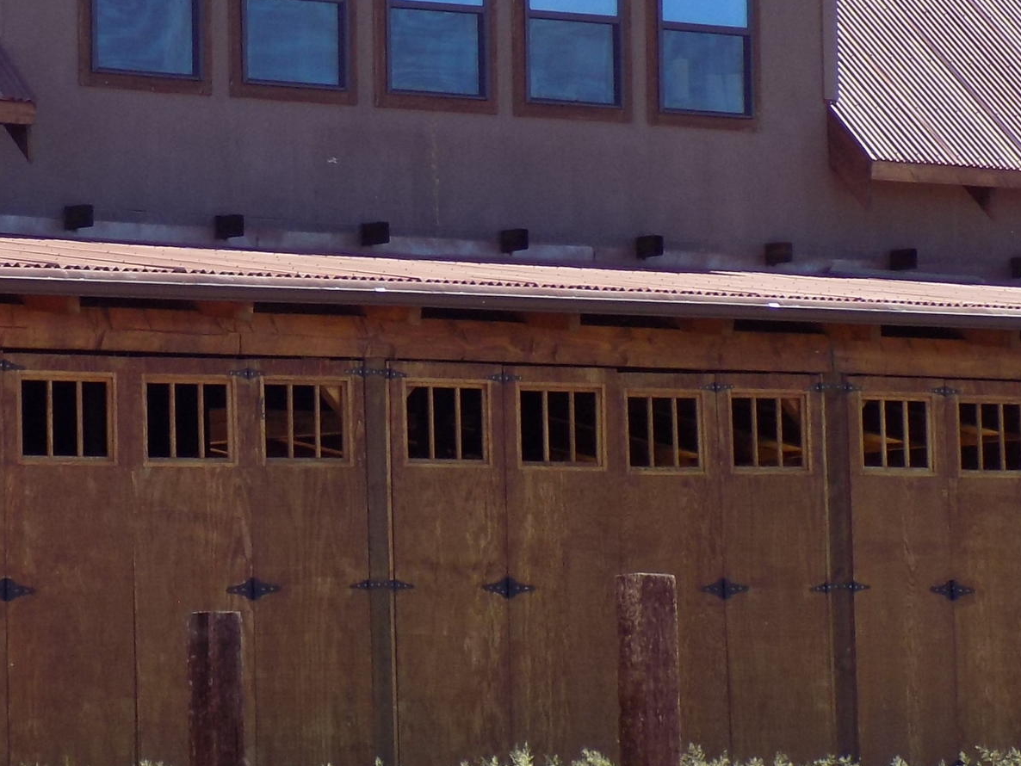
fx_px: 5222
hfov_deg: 11.1
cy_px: 269
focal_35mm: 177
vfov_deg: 8.4
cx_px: 146
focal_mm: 12.5
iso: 80
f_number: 4.2
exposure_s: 1/320
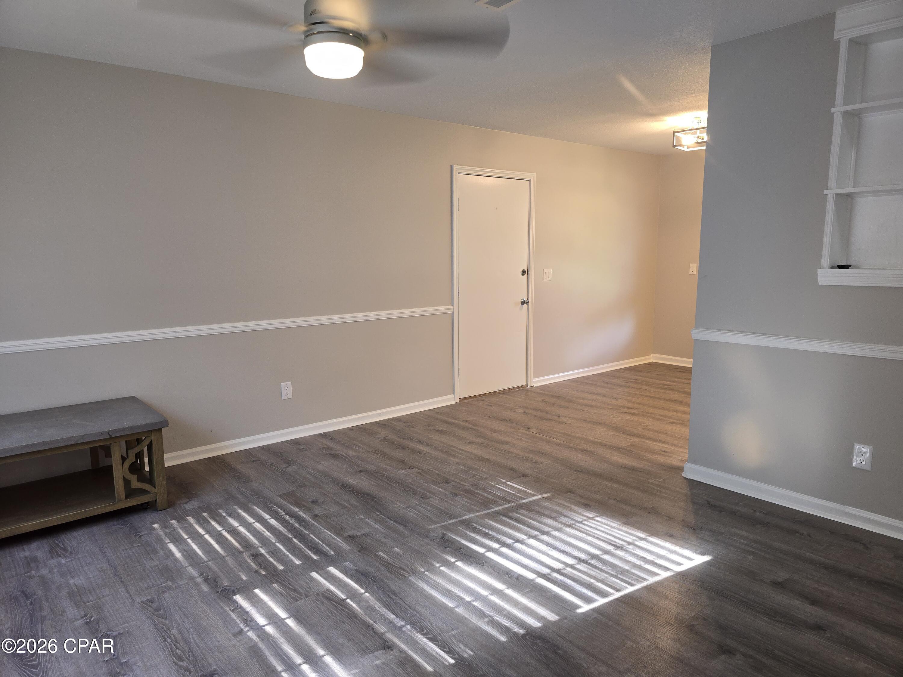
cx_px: 452
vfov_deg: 58.9
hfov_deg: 73.9
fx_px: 600
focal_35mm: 23
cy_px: 338
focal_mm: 6.3
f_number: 1.7
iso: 100
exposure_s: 1/30
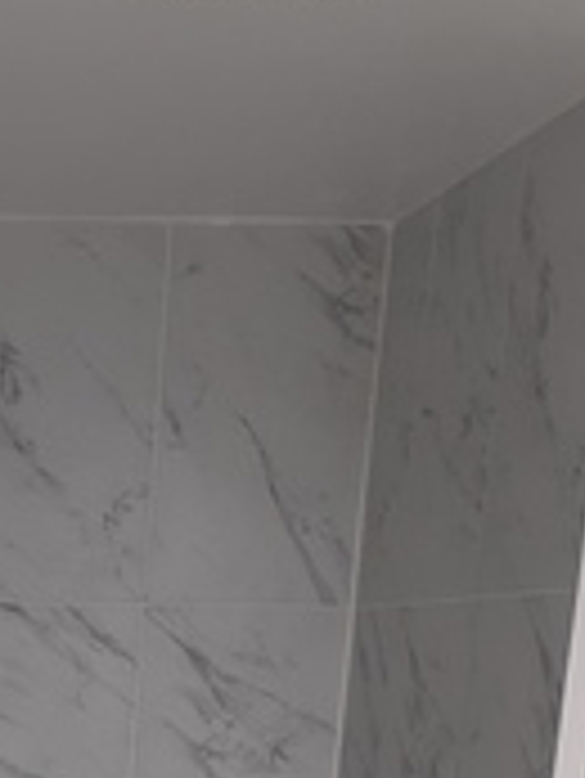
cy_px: 1100
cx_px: -274
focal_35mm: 83
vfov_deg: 20.7
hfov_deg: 16.3
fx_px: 1868
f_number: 1.9
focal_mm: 3.6
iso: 50
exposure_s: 1/60
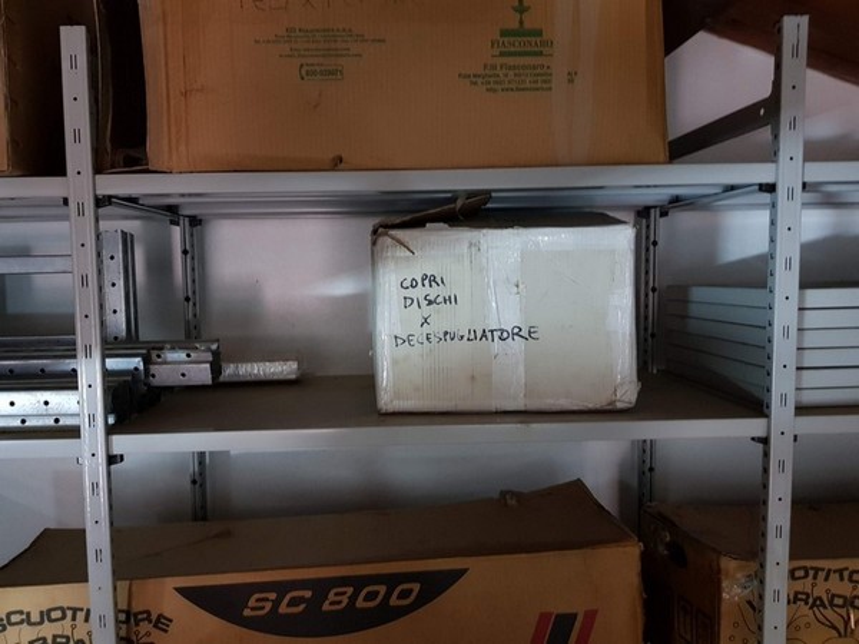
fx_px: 645
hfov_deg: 67.3
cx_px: 430
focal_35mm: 26
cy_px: 322
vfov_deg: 53.1
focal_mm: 4.2
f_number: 1.7
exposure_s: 1/10
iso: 250
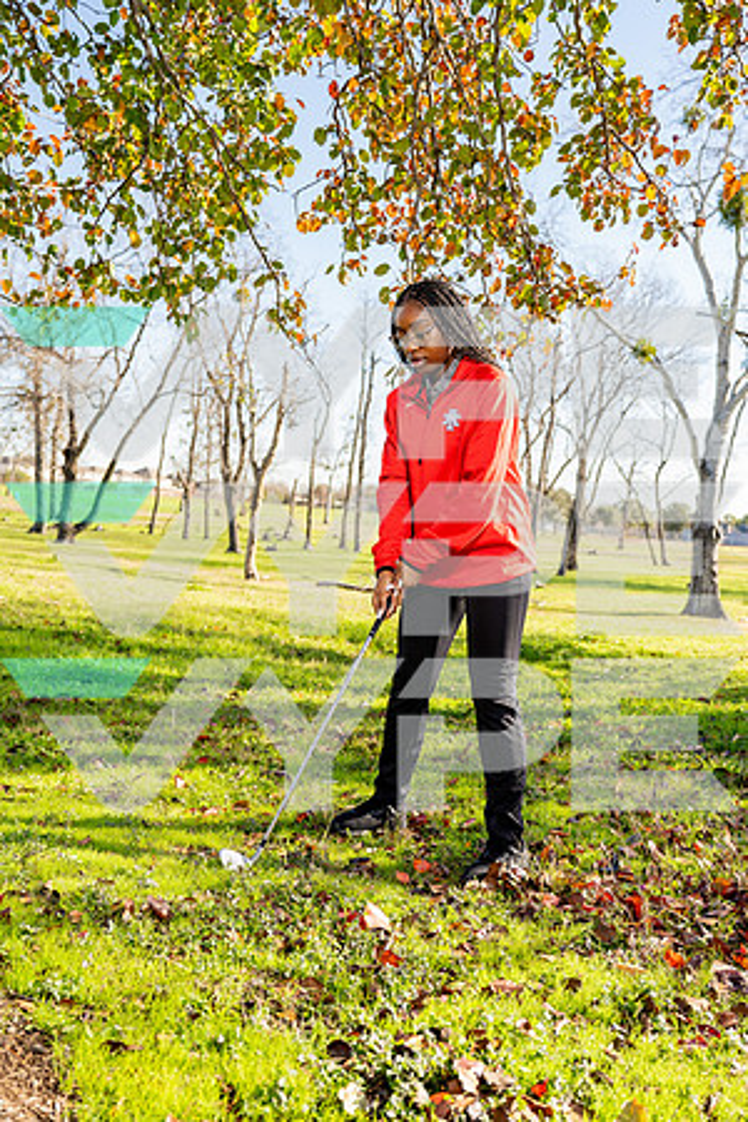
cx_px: 374
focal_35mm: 35
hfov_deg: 37.9
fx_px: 1091
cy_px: 561
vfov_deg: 54.4
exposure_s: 1/250
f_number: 4
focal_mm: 35
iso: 100
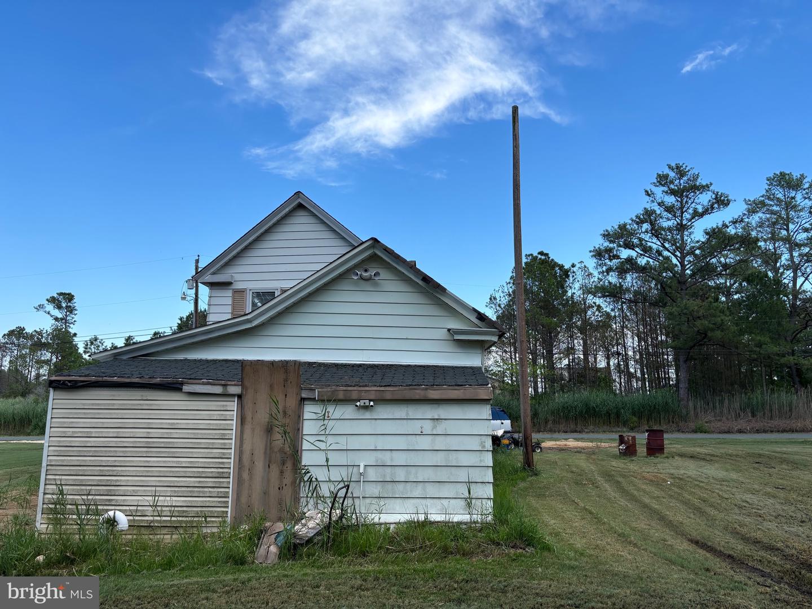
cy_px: 304
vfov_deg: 53.1
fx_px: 610
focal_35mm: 26
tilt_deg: +10.2
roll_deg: +0.4
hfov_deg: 67.3
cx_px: 406
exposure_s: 1/1543
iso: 50
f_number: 1.6
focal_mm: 5.96
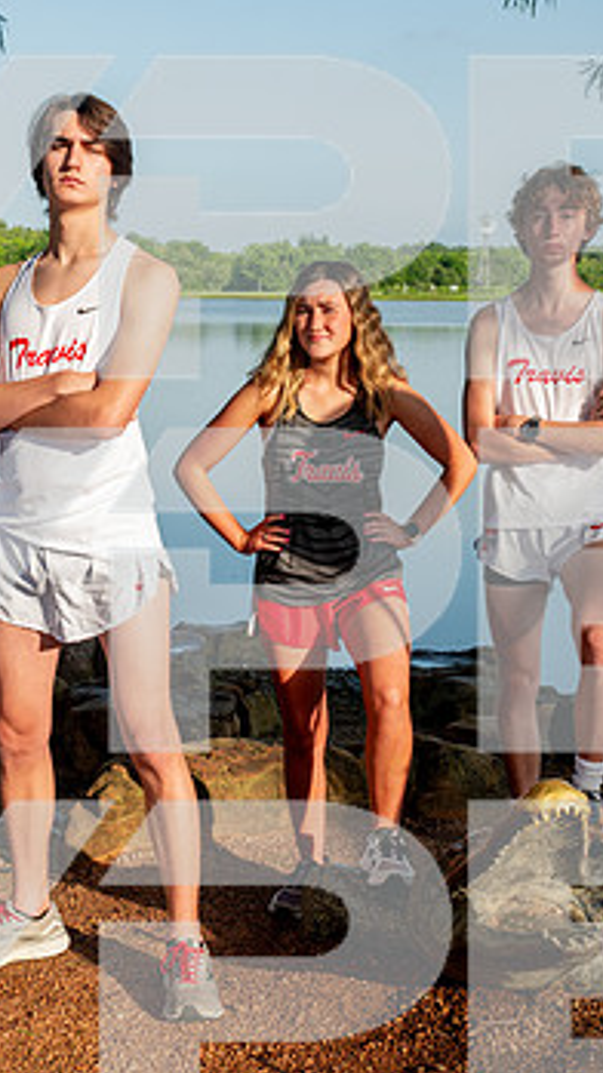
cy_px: 592
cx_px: 49
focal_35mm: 61
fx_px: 1736
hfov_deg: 19.3
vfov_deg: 34.3
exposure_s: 1/200
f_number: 7.1
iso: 125
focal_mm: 35
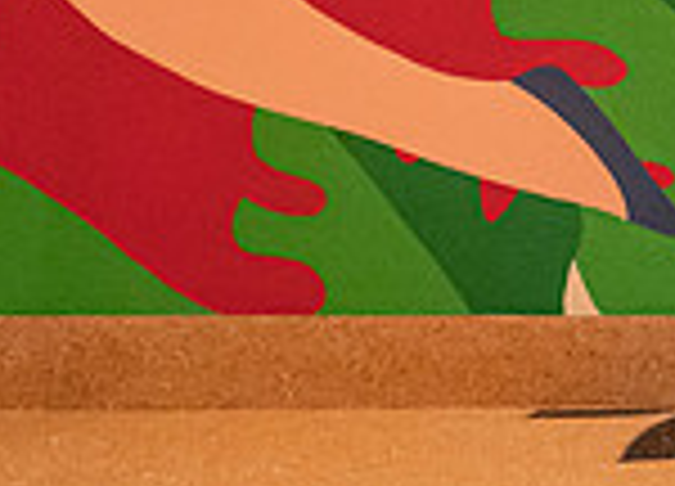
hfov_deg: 8.7
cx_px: 1275
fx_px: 4248
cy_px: -485
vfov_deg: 6.4
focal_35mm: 221
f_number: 4
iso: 4000
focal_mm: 40
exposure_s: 1/200
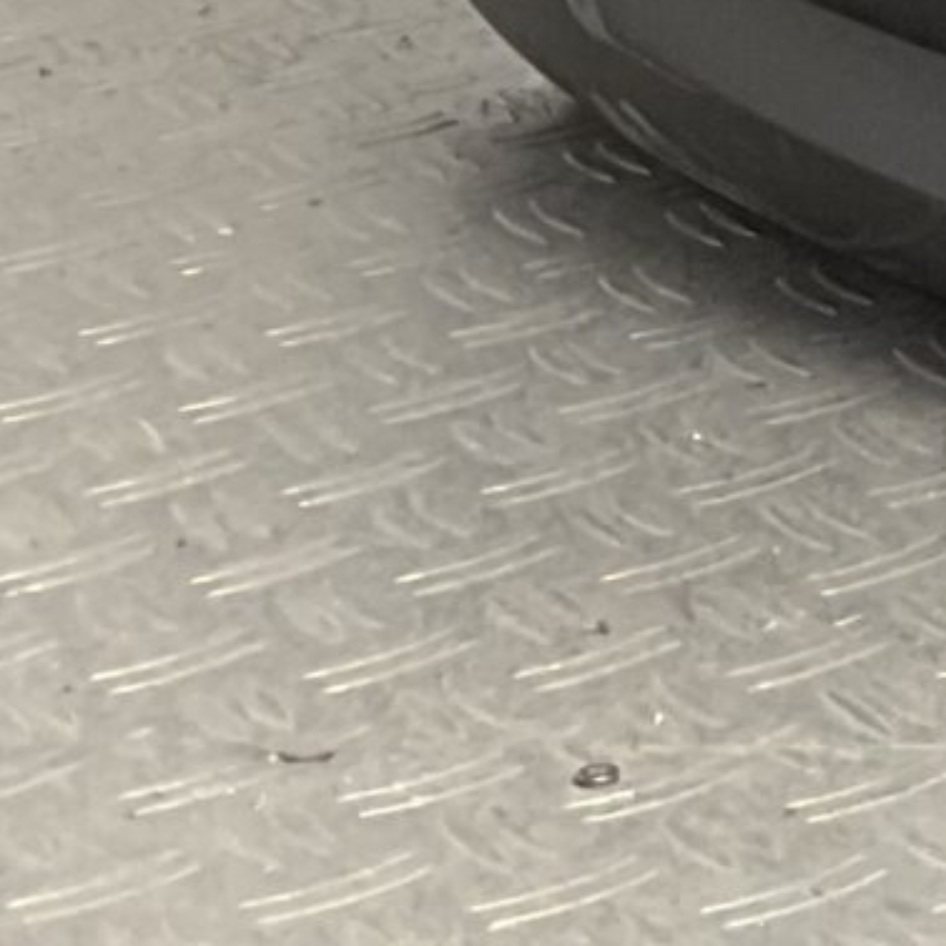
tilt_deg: -7.8
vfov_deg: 9.3
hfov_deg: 8.1
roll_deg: -0.6
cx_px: 3109
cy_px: -1102
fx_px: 5380
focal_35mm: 174
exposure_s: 1/257
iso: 16
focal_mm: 3
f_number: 1.8
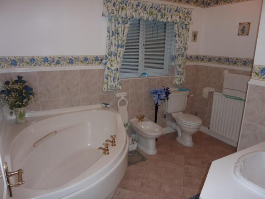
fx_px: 191
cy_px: 100
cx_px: 132
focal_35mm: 25
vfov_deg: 54.9
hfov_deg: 69.4
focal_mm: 4.1
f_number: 3.3
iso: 100
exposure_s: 1/30
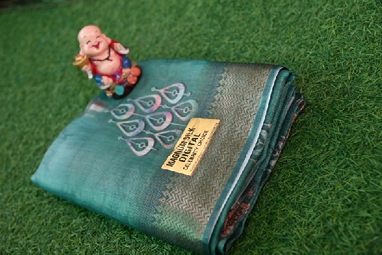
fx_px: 520
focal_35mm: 49
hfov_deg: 40.3
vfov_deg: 27.5
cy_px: 126
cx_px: 188
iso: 500
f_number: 4
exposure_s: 1/125
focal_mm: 48
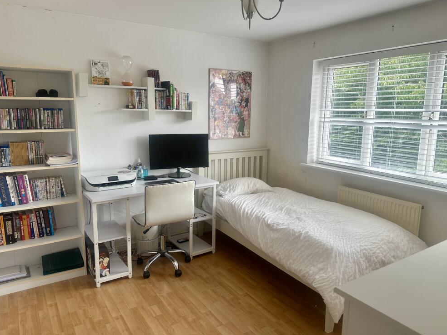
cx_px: 221
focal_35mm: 25
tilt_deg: -8.5
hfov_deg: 69.4
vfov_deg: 54.9
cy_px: 162
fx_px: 323
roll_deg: -0.1
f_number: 1.78
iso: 64
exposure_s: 1/173
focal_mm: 6.86
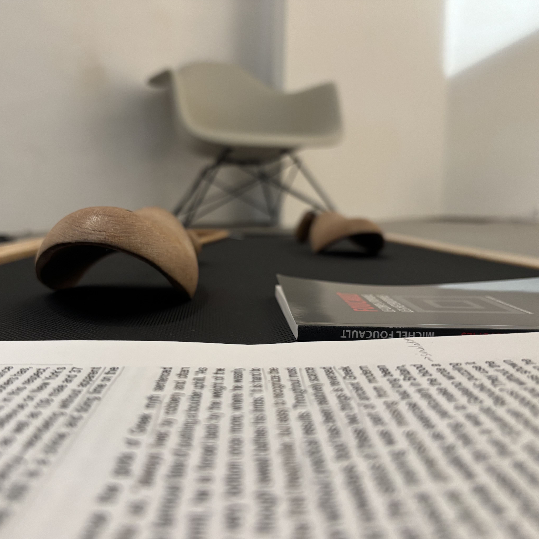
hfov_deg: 50.9
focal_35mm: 32
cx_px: 229
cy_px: 278
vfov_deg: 51.1
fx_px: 564
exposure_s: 1/60
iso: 320
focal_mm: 5.96
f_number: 1.6
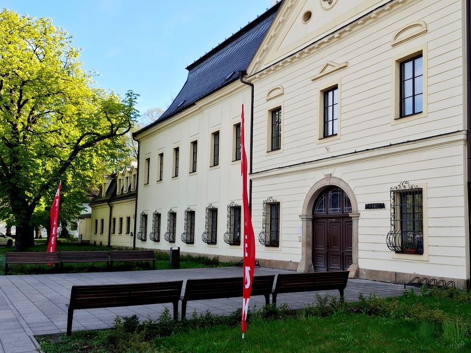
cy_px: 183
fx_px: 381
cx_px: 235
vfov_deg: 49.7
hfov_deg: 63.4
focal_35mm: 28
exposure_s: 1/747
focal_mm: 4.69
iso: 32
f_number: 1.8
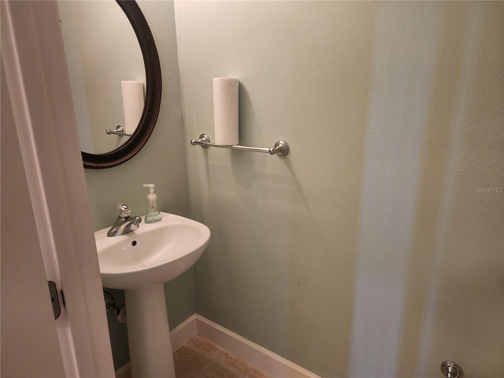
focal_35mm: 23
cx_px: 252
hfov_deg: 73.9
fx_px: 335
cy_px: 189
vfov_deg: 58.9
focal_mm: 6.4
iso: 500
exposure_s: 1/120
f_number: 1.8
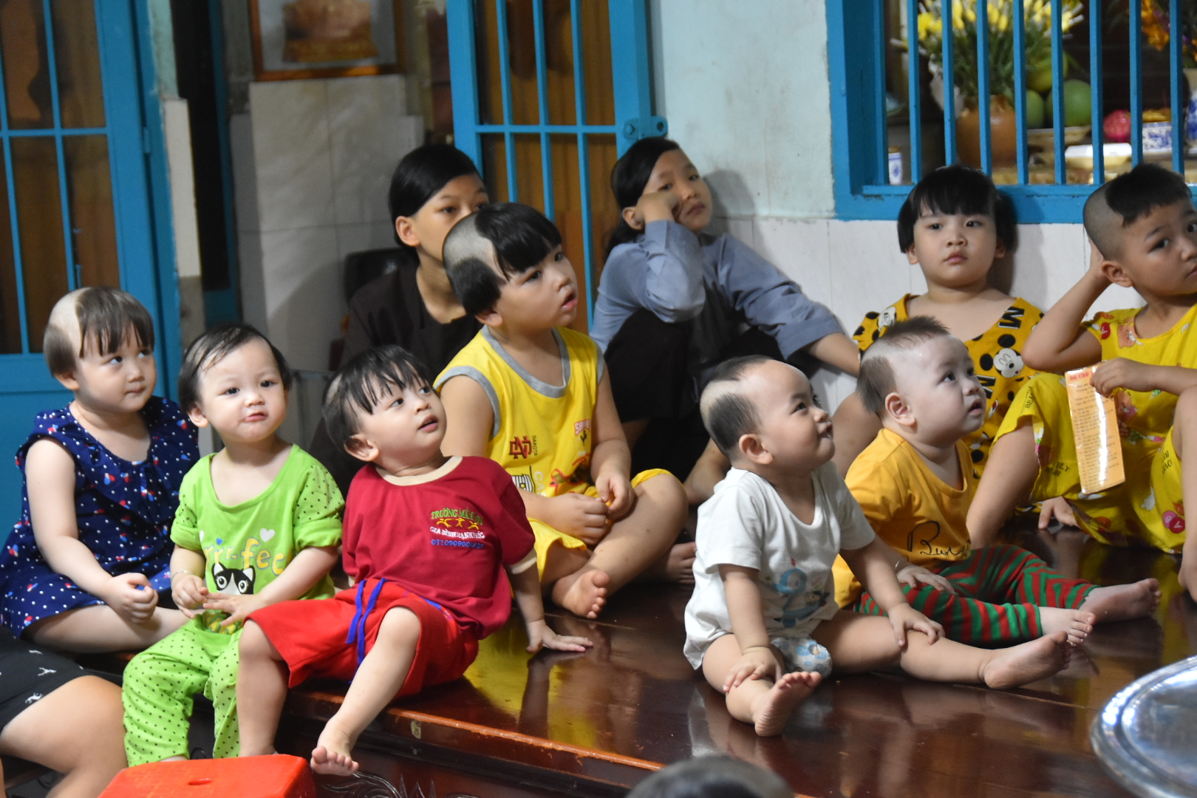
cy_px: 399
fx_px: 3491
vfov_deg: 13.0
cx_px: 598
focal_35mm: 105
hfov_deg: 19.5
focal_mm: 70
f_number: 5
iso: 1600
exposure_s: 1/60
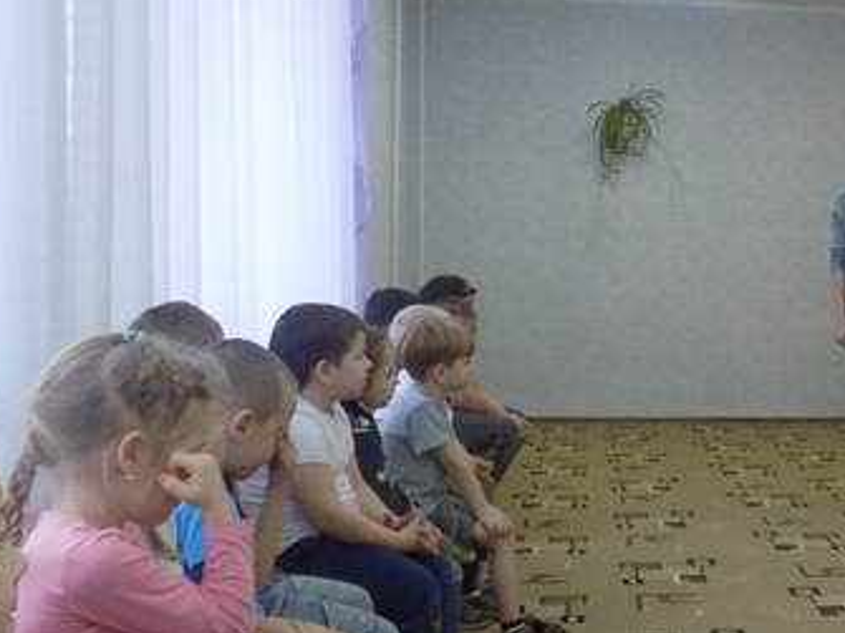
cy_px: 333
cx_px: 807
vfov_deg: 26.5
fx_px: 1342
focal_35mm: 55
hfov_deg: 32.6
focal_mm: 4
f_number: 3.1
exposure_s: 1/30
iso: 320
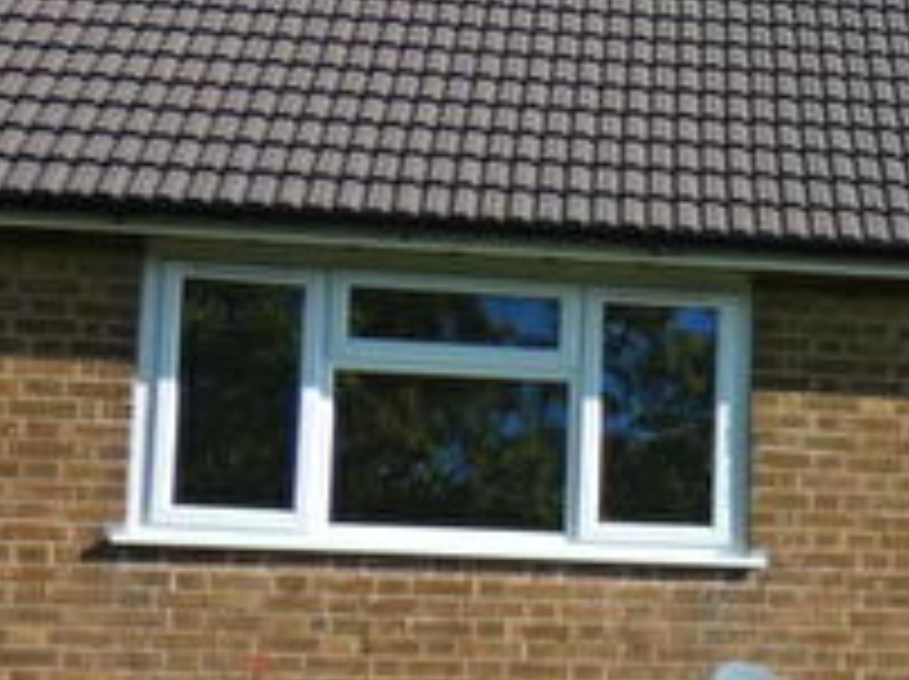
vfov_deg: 13.1
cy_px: 709
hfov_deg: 16.1
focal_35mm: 111
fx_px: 2911
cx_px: 1413
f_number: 3.4
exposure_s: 1/800
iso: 80
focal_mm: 5.8
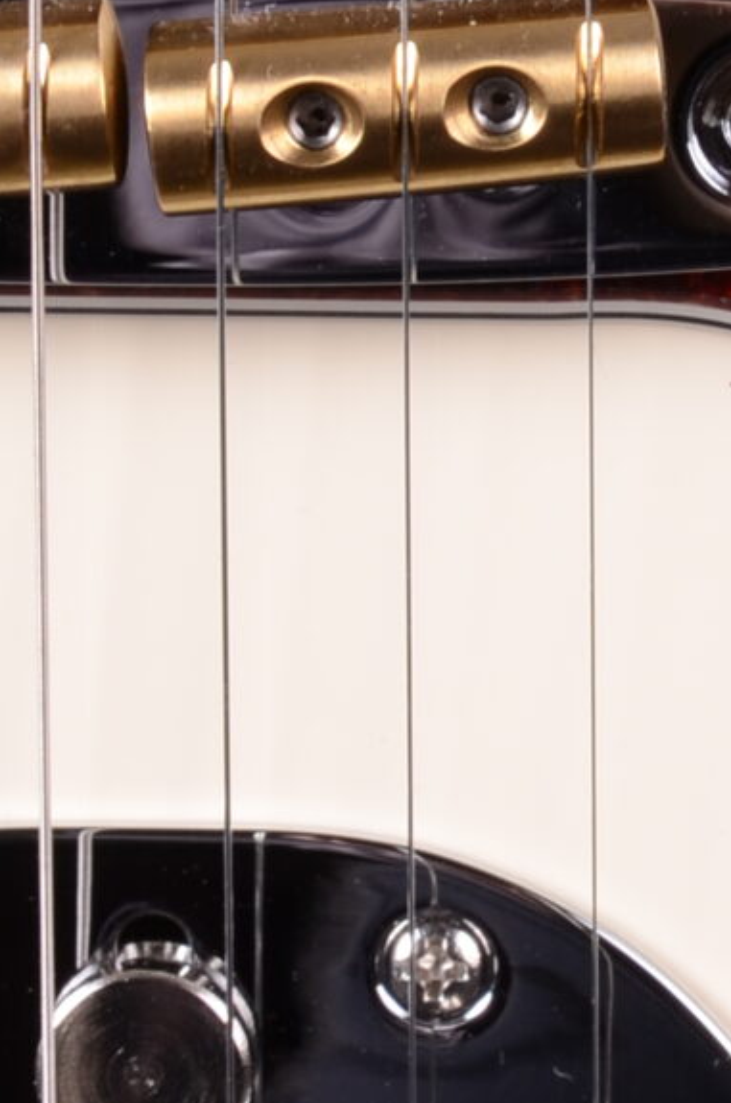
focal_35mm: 227
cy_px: 104
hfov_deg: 6.0
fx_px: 6943
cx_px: 919
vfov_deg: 9.0
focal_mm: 34
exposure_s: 1/200
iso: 200
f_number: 13
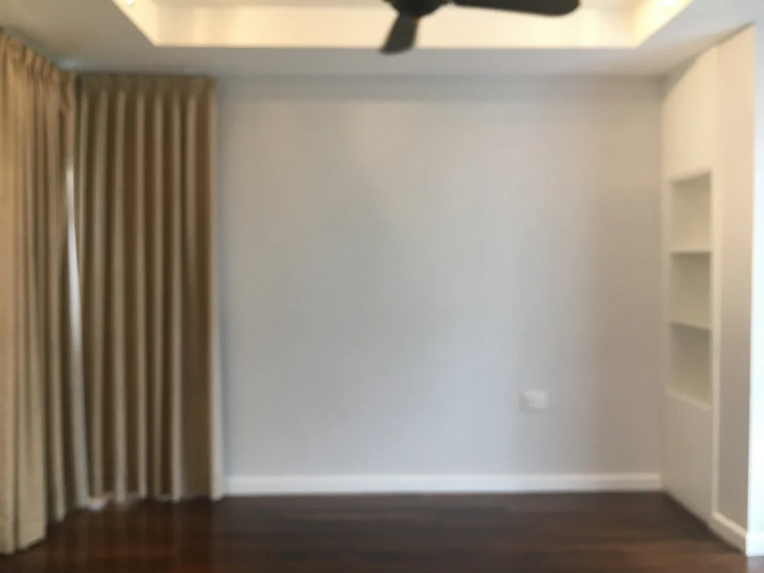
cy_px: 286
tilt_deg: -0.1
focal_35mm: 29
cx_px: 382
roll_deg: -0.8
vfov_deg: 48.2
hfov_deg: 61.7
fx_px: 640
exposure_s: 1/33
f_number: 2.2
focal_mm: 4.15
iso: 100
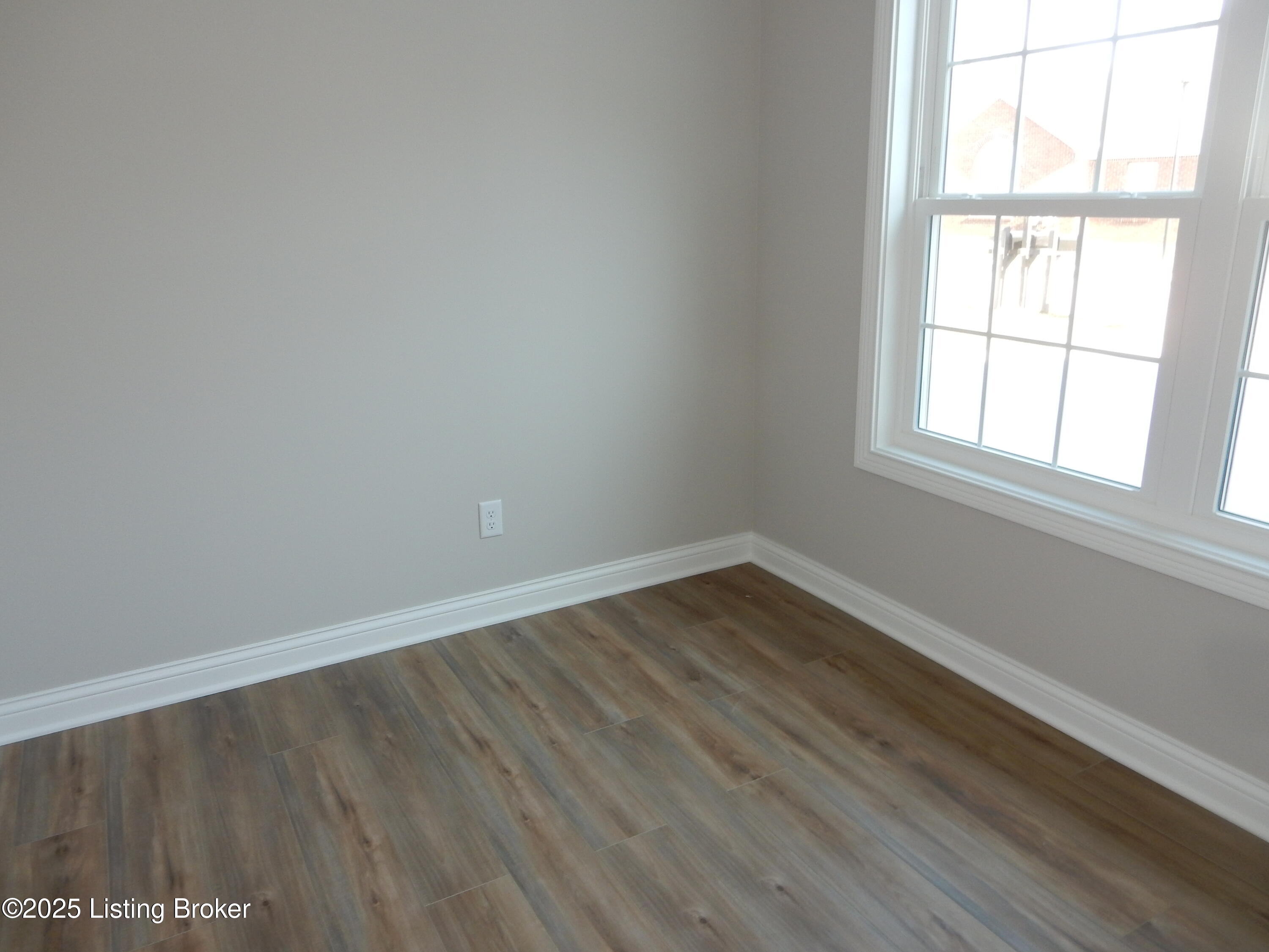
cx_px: 634
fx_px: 916
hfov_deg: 69.4
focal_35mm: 25
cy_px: 476
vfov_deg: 54.9
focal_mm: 4.5
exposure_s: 1/30
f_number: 3.7
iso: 140
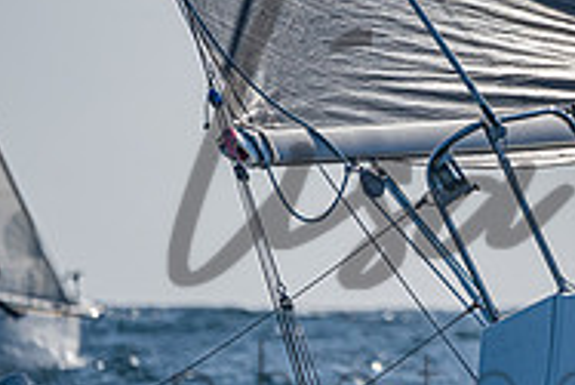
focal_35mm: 1026
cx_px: 1027
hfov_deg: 2.0
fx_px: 16400
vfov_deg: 1.3
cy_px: 97
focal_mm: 270
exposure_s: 1/6400
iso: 400
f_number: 6.3
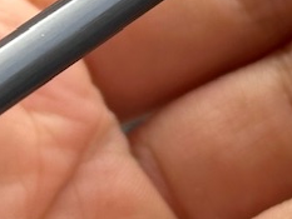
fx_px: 2228
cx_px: 45
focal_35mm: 264
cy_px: -129
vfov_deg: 5.6
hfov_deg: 7.5
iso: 64
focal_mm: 6.86
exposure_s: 1/623
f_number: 1.78
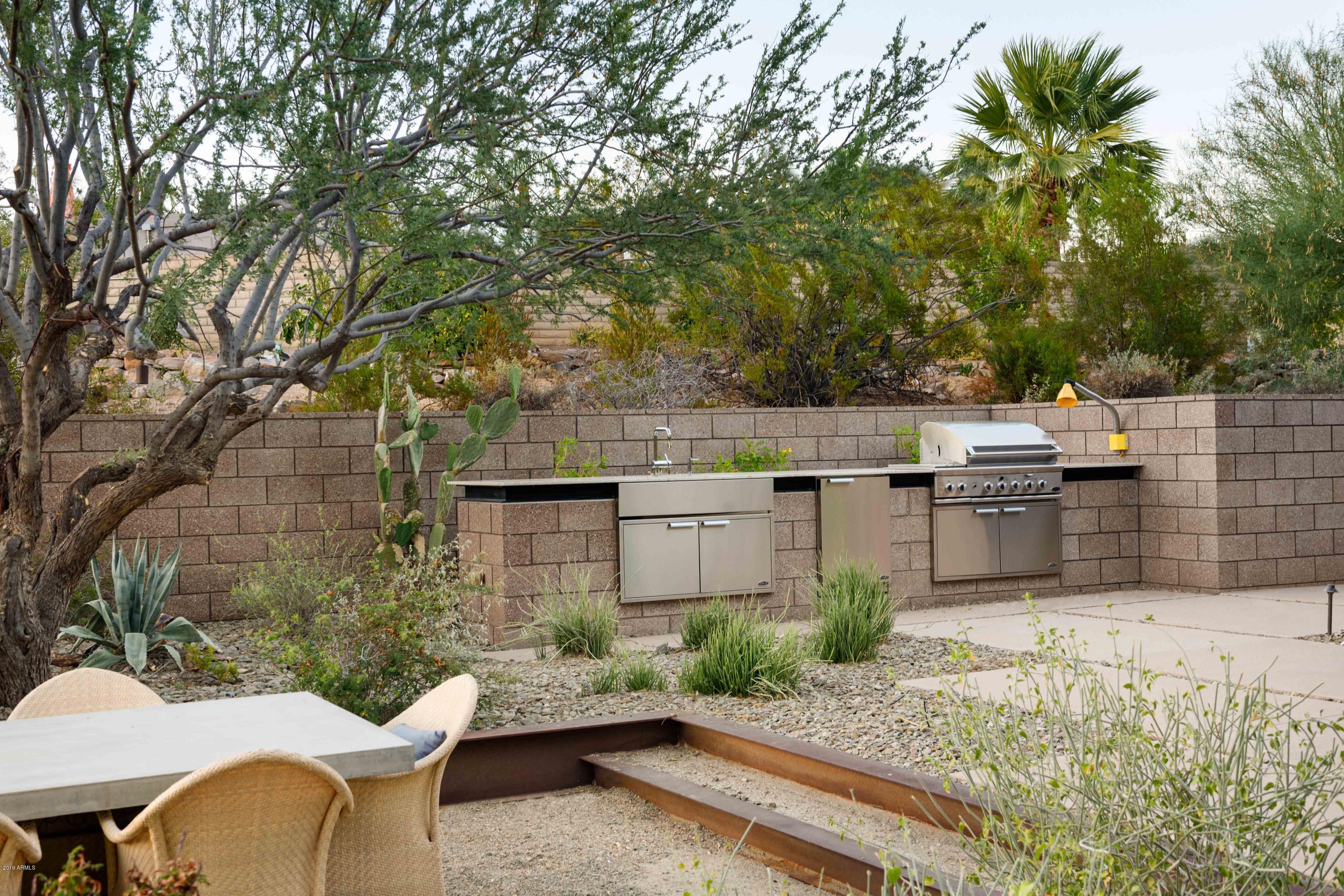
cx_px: 672
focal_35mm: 48
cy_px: 448
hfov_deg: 41.1
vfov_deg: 28.1
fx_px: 1792
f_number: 8
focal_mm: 48
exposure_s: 1/3
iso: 400
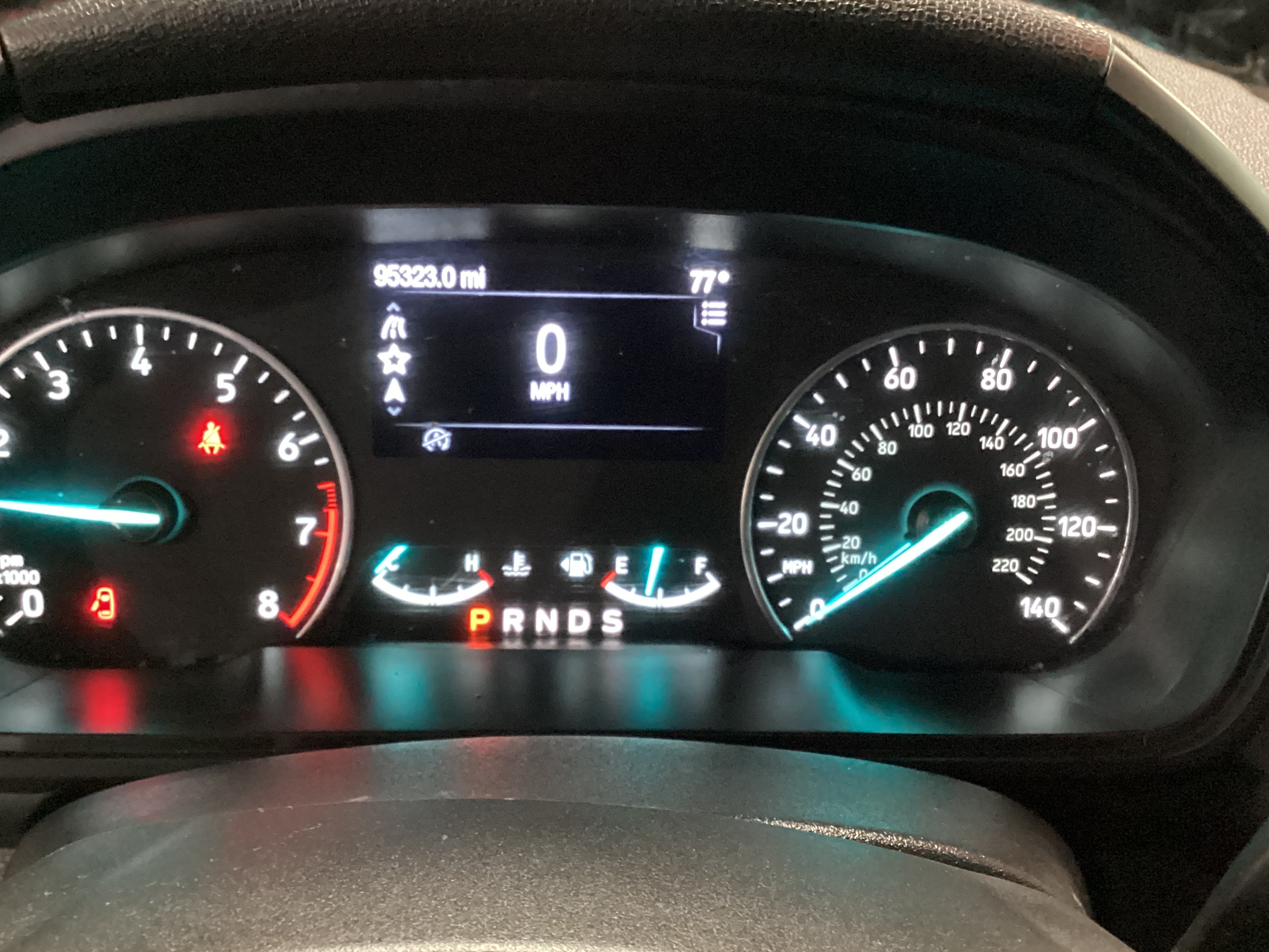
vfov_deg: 39.6
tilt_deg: -32.0
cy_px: 506
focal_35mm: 36
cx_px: 583
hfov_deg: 51.3
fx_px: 1320
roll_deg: -3.0
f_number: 2.4
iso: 800
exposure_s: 1/20
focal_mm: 3.3
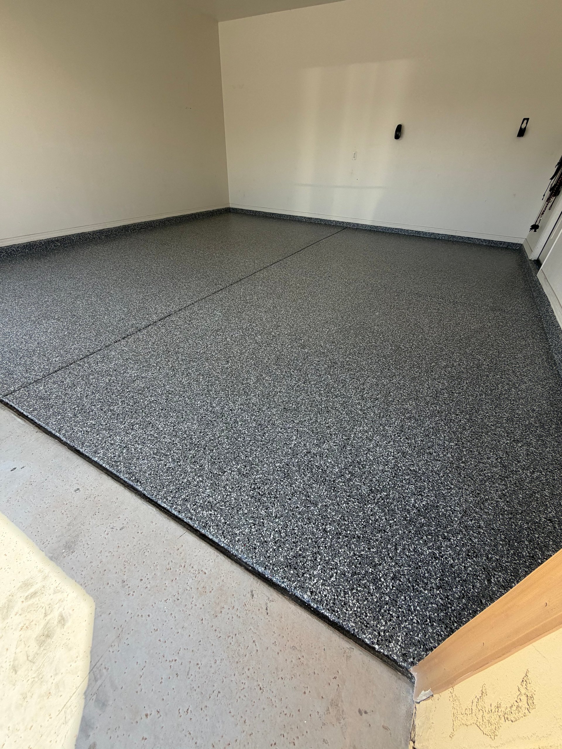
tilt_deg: -33.6
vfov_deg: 102.1
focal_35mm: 14
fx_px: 303
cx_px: 281
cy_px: 374
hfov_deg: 85.7
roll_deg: -2.8
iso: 40
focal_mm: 2.22
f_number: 2.2
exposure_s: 1/239
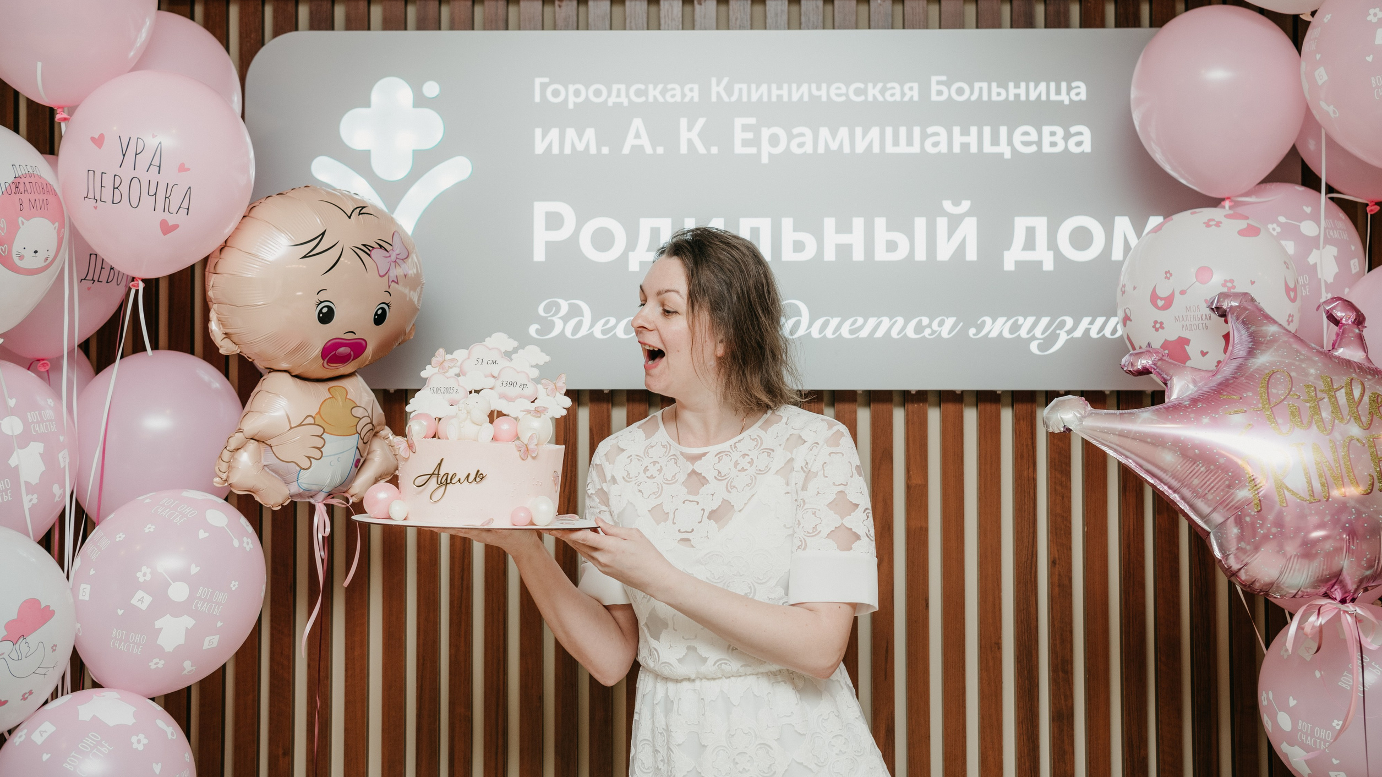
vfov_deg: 26.5
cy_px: 308
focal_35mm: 45
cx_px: 688
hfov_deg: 45.5
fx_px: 1649
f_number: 4
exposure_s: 1/160
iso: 200
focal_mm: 40
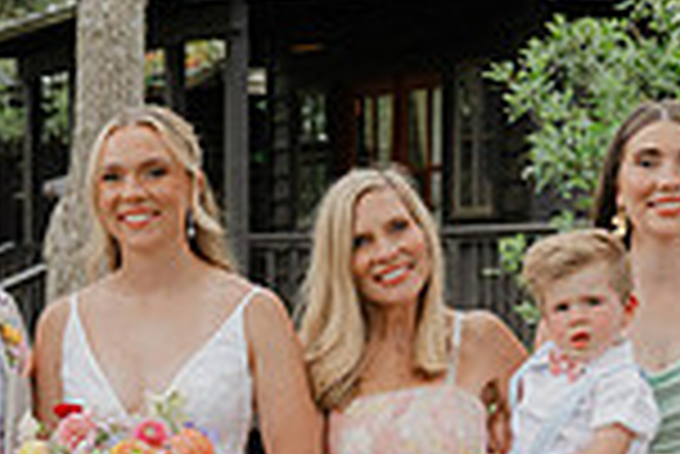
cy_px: 528
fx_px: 2760
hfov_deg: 14.0
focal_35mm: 146
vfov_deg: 9.3
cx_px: 144
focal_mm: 38
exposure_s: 1/640
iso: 500
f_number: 3.5
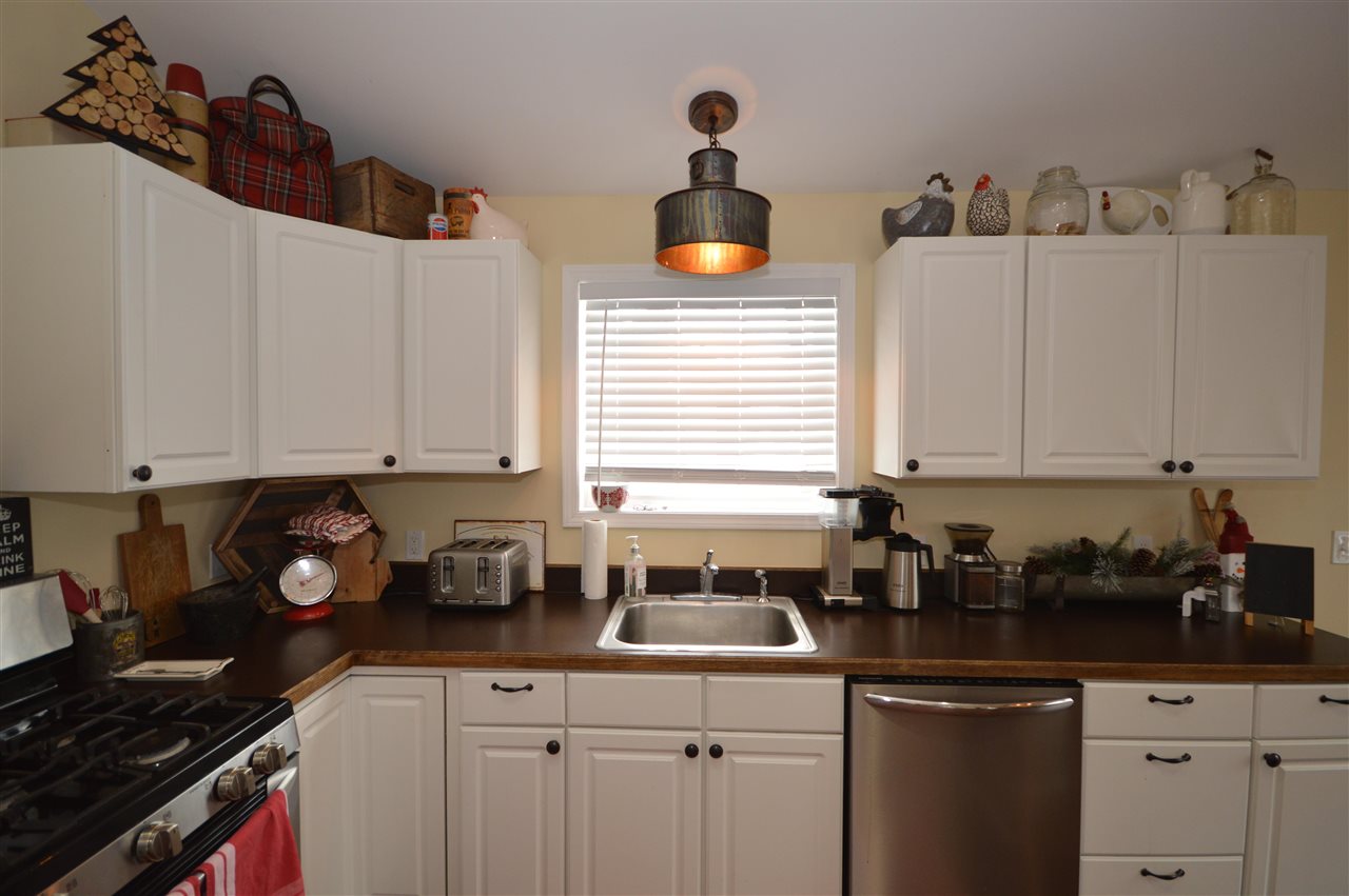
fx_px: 562
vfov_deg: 77.2
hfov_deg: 100.4
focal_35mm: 15
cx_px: 674
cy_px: 448
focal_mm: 10
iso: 400
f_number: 4
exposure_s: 1/60
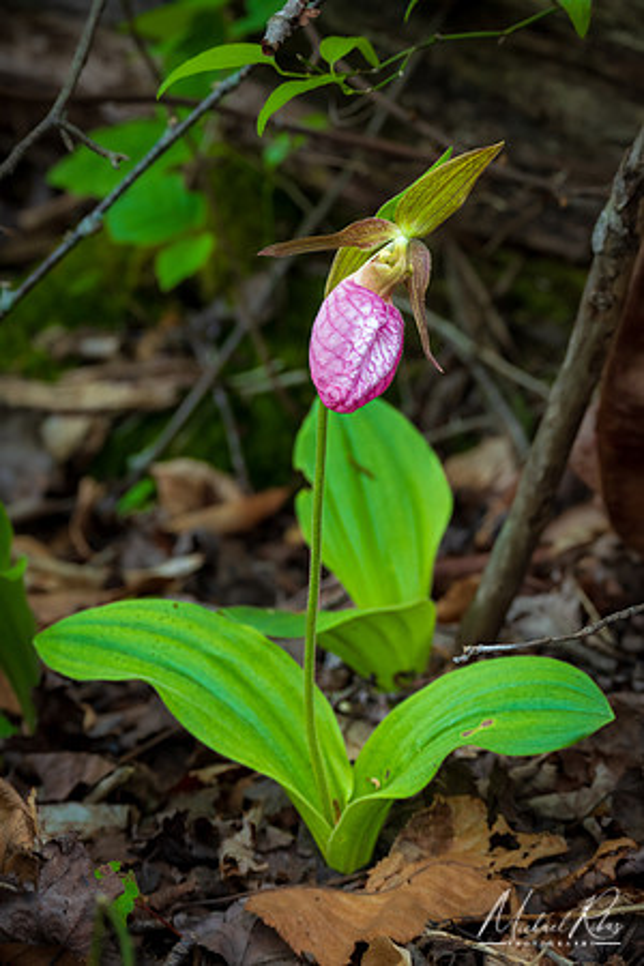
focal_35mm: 147
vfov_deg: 14.0
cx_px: 322
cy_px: 483
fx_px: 3944
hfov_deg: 9.3
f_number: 8
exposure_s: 1/30
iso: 400
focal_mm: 98
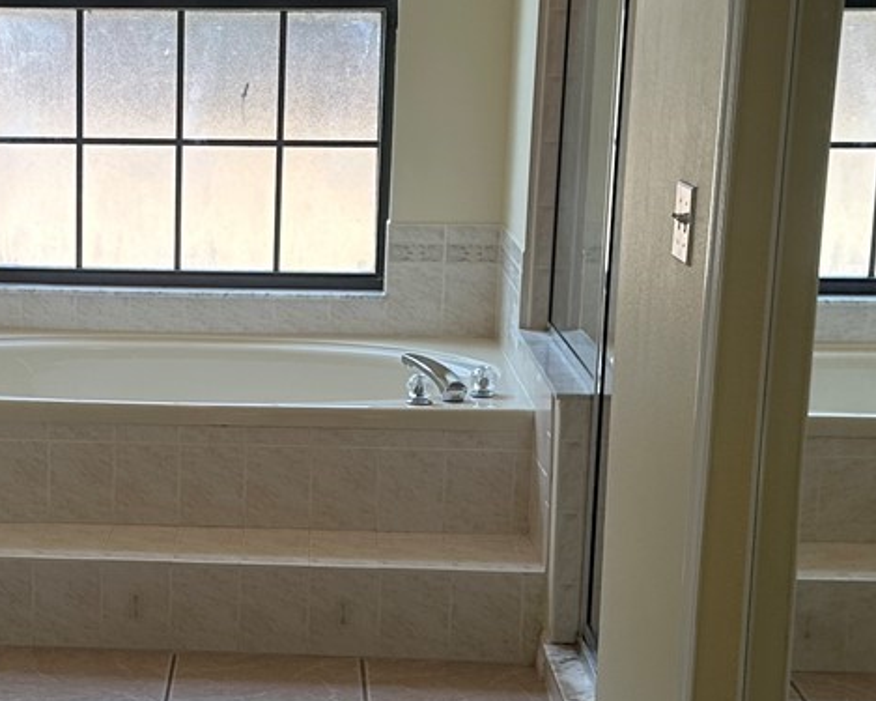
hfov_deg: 23.4
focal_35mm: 80
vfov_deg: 19.1
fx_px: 2074
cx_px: 129
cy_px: 456
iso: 80
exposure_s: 1/134
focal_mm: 6.86
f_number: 1.78
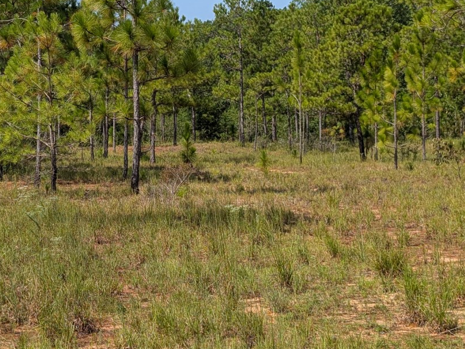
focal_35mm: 87
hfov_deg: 22.3
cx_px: 123
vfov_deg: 16.8
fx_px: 1169
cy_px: 56
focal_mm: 6.9
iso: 22
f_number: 1.68
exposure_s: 1/965
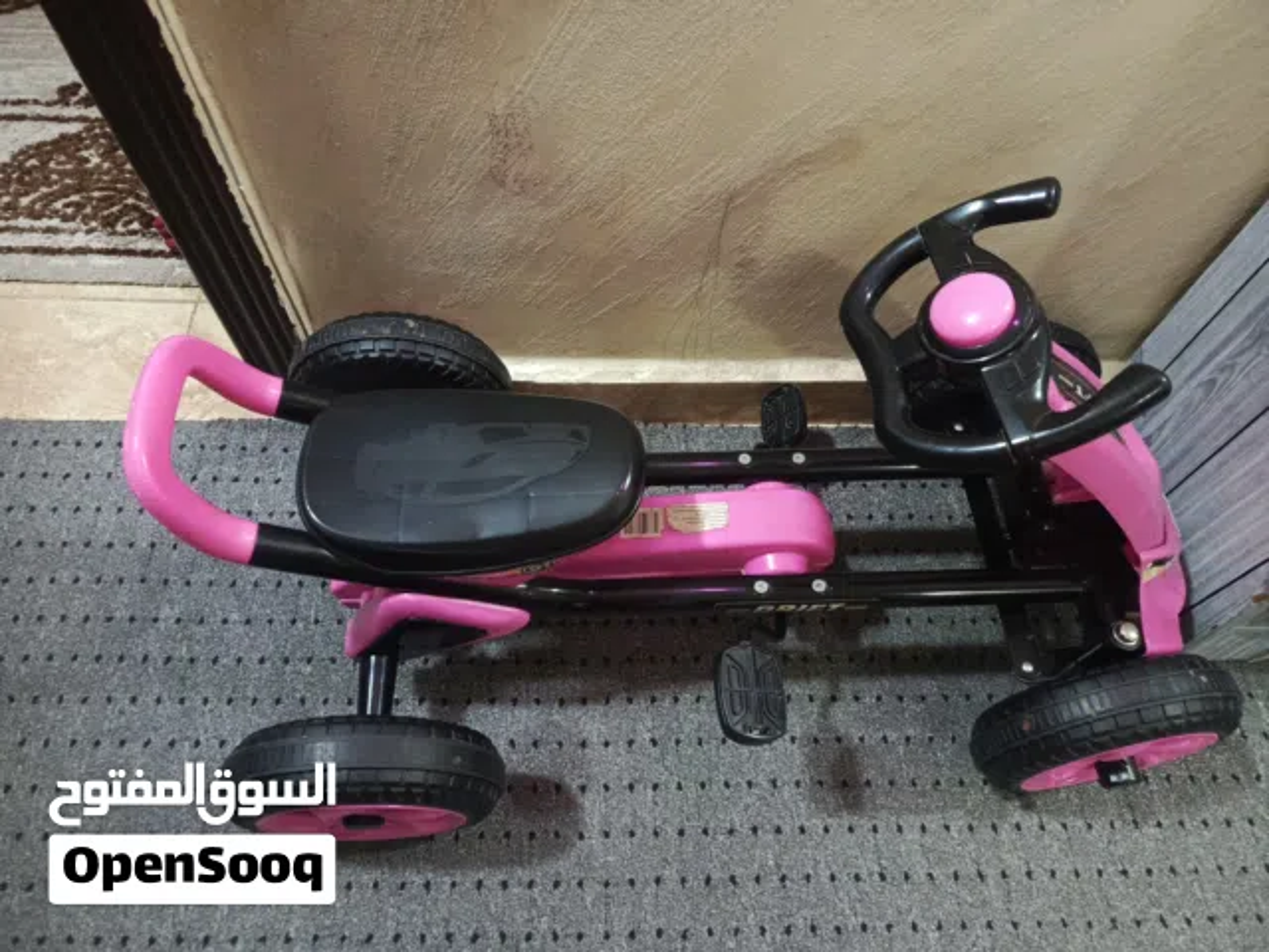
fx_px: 843
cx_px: 634
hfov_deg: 73.9
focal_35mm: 23
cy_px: 476
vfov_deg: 58.9
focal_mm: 5.25
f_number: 1.75
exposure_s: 1/33.3
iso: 5021
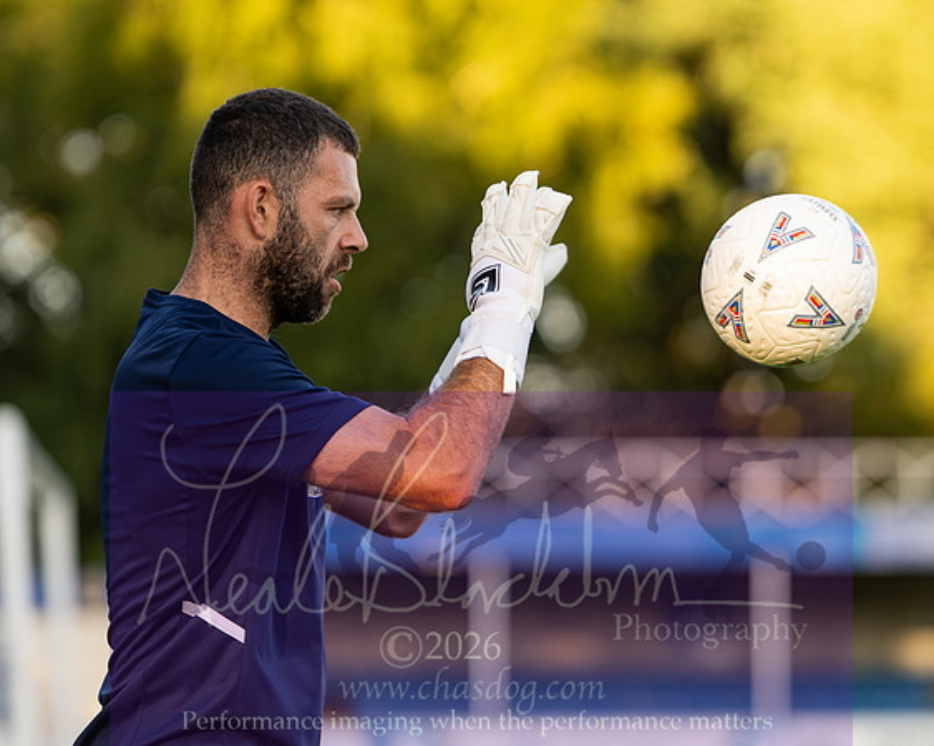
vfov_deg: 8.0
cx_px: 553
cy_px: 285
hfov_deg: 10.0
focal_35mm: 193
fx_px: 5334
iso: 1600
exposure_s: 1/10000
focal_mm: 85
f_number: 1.4
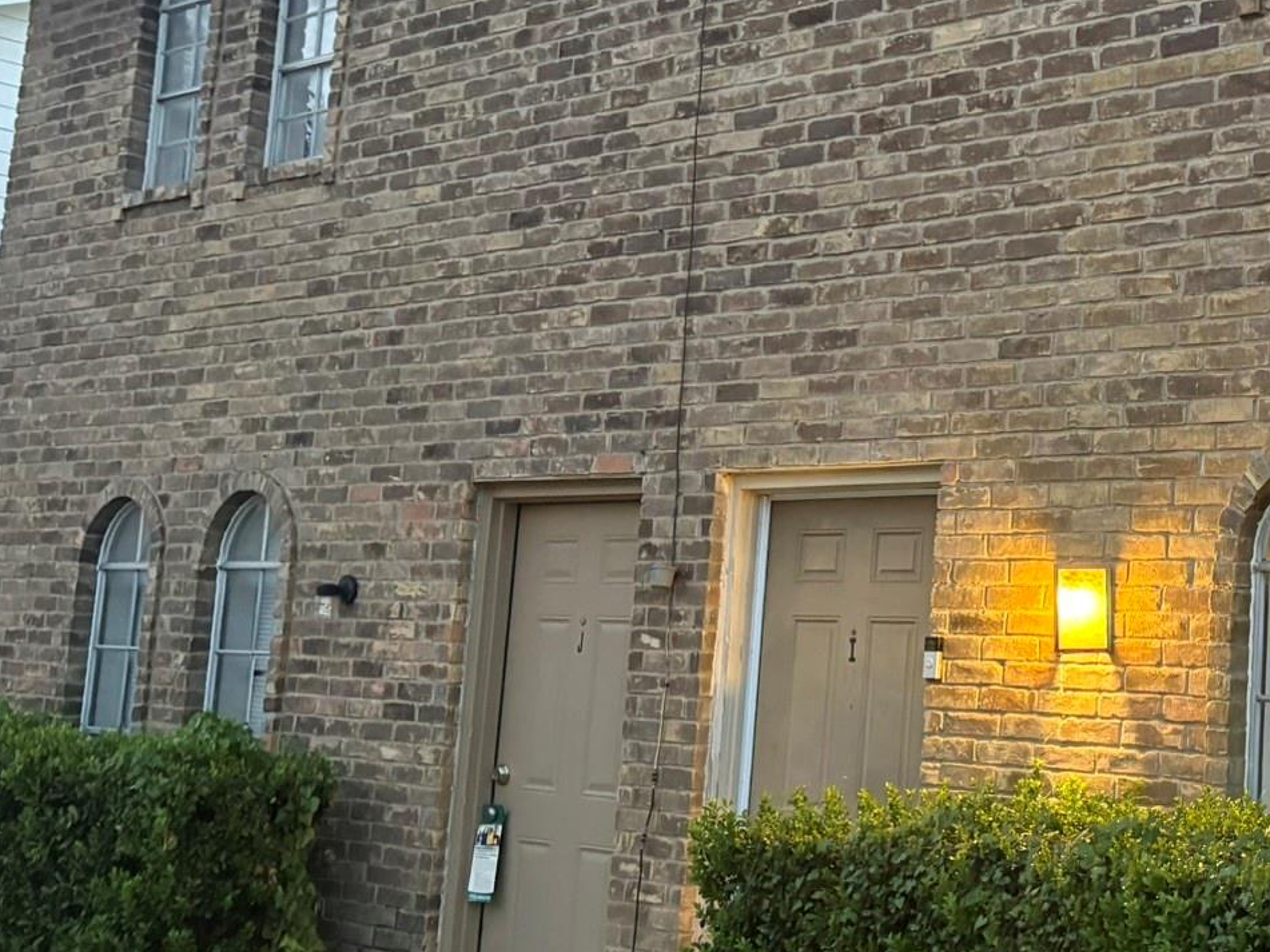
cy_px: 401
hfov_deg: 32.1
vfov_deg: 26.1
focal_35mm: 56
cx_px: 1221
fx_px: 2054
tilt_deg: +8.1
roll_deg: -2.5
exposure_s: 1/30
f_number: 1.6
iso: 640
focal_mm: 5.96
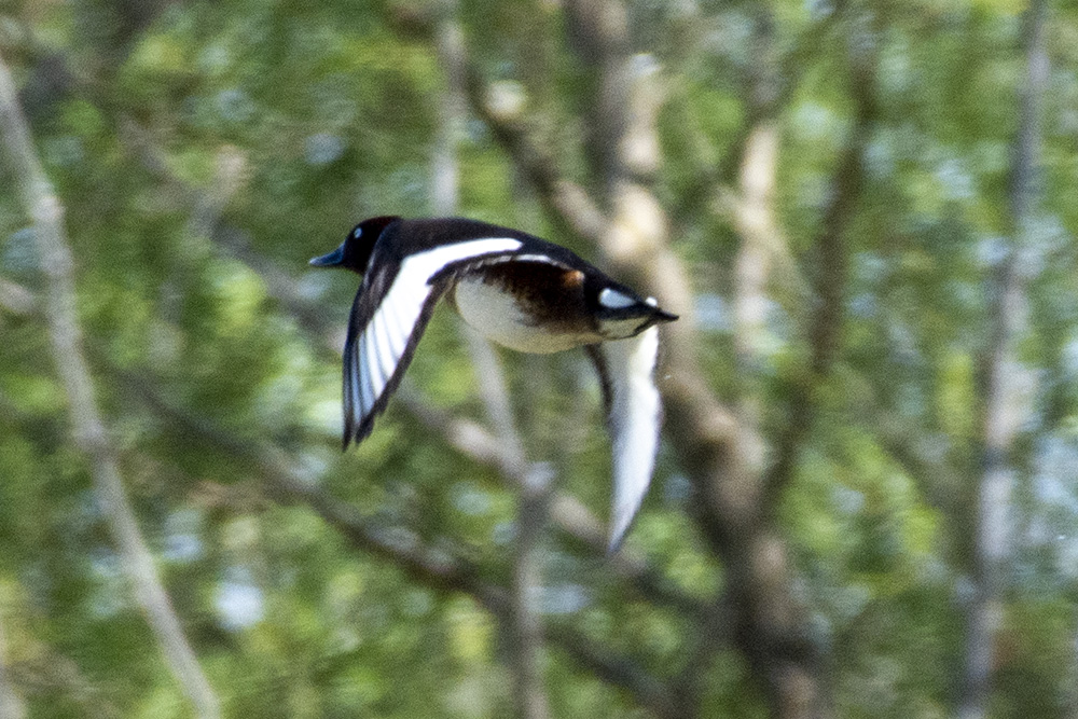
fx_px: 22460
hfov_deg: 2.7
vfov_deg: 1.8
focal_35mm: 750
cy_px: 360
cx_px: 539
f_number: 8
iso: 800
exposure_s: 1/1000
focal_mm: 500
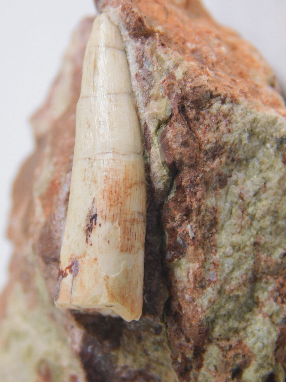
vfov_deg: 9.8
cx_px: 136
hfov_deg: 7.4
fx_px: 2214
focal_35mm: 201
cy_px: 173
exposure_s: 1/125
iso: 125
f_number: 5.3
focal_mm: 30.1
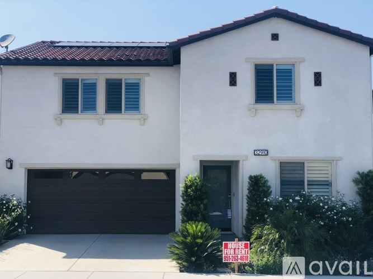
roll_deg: -0.3
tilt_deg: +4.1
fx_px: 614
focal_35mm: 57
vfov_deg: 25.7
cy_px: 140
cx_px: 186
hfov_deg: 33.8
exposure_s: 1/623
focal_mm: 6.6
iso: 20
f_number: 2.8
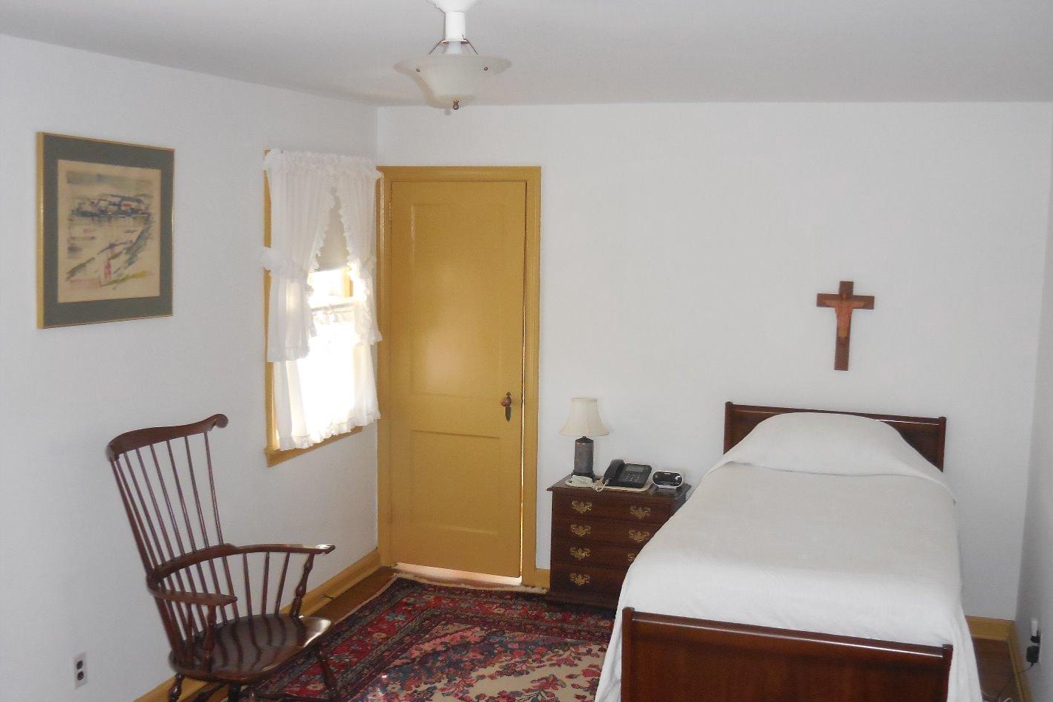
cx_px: 528
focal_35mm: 41
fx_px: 1199
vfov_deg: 32.6
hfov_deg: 47.4
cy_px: 387
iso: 640
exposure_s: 1/30
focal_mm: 7
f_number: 3.9
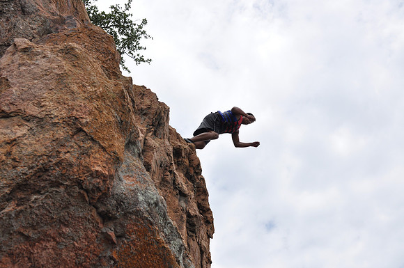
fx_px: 403
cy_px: 134
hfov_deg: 53.2
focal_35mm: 36
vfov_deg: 36.8
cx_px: 202
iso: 640
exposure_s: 1/2000
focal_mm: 24
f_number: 9
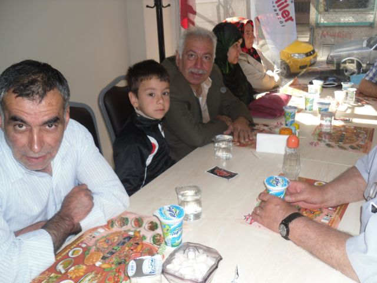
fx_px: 370
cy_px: 142
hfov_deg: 54.0
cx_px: 188
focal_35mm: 34
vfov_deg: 41.8
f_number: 2.8
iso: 80
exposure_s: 1/45
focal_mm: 6
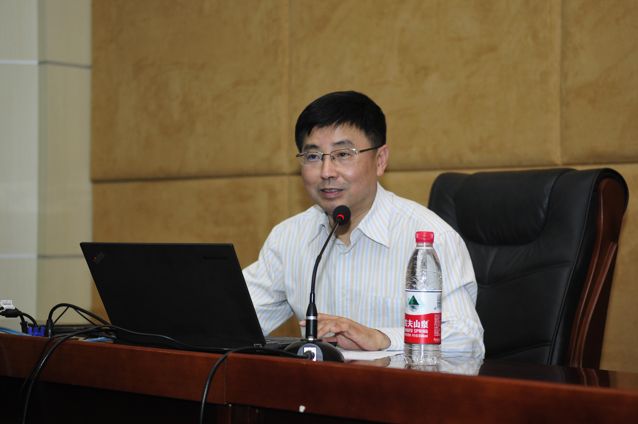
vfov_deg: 17.4
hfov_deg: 26.0
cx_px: 319
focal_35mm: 78
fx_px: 1381
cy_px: 212
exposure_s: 1/100
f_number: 2.8
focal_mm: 52
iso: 640
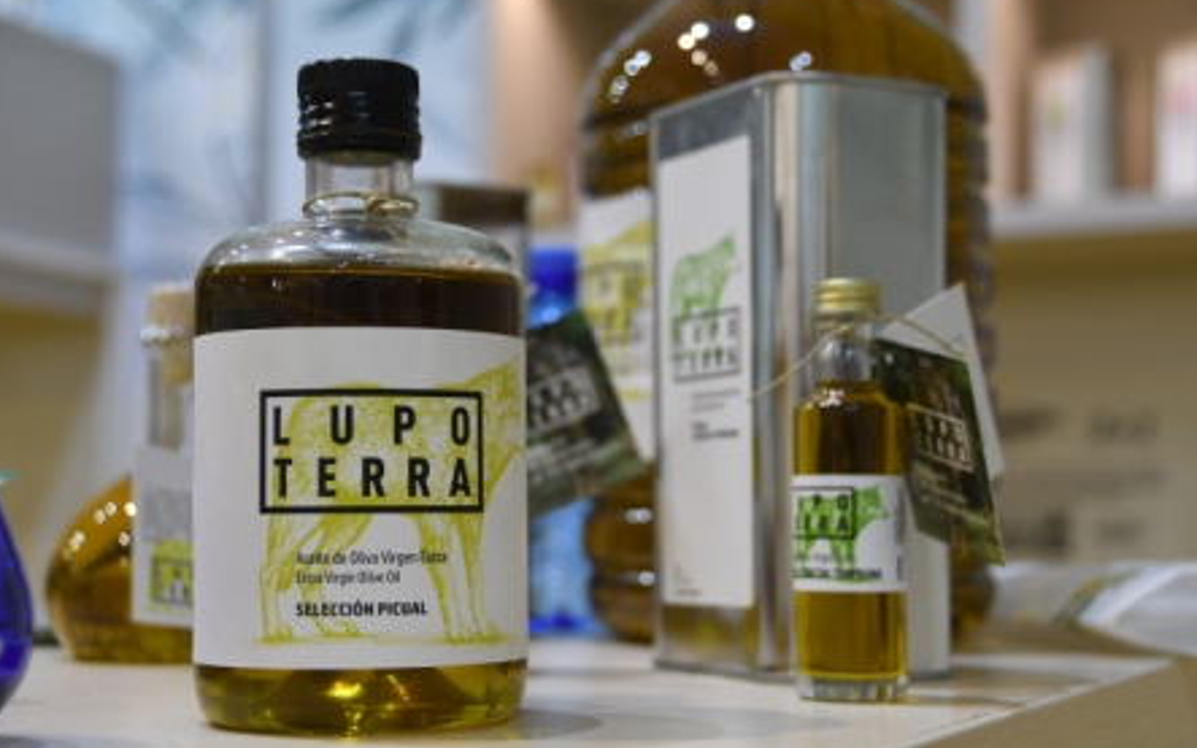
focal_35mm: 65
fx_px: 2121
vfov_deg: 20.0
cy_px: 366
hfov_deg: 31.5
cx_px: 594
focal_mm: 42
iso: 1000
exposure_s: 1/60
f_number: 4.5
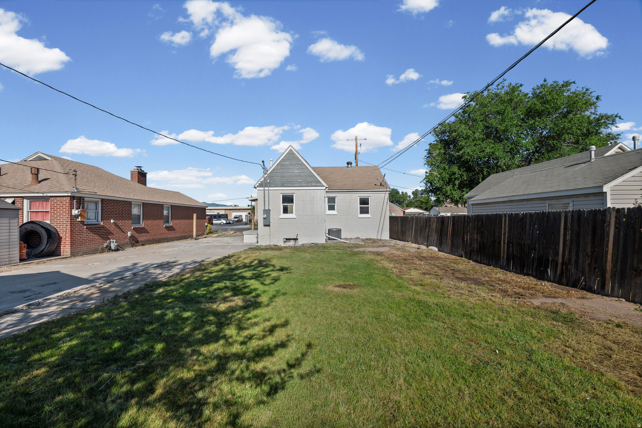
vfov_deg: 73.7
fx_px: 285
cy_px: 214
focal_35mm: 16
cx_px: 321
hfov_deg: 96.7
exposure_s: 1/250
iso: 250
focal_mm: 16
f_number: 9
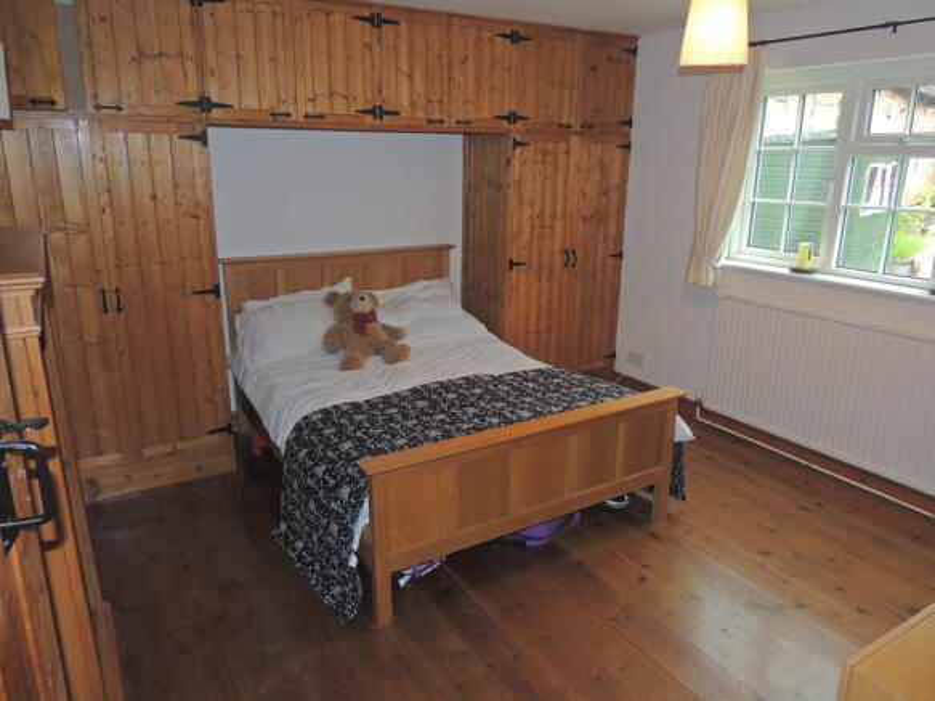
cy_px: 350
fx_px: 648
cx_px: 468
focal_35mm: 24
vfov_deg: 56.8
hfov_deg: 71.6
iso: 200
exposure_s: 1/30
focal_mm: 4.3
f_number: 3
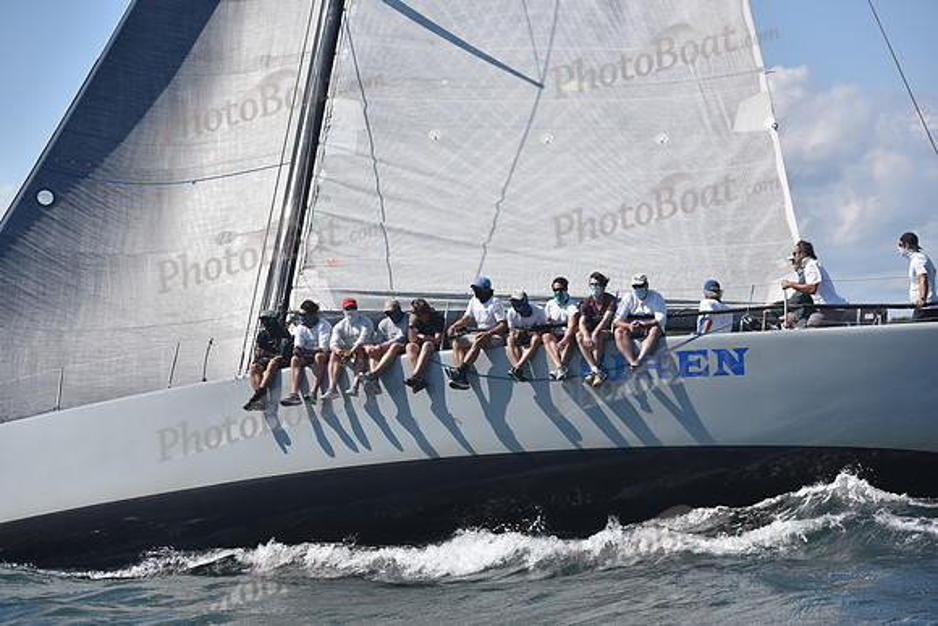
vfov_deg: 16.7
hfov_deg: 24.8
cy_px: 313
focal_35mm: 82
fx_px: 2137
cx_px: 469
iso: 250
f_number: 5
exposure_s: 1/1250
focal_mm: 82
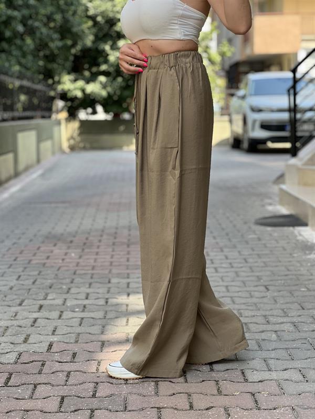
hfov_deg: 19.1
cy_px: 210
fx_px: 934
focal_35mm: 77
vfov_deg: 25.3
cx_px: 158
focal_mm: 9
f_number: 2.8
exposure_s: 1/121
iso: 32
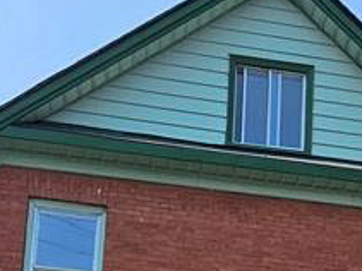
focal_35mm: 63
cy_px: 528
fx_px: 658
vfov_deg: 17.4
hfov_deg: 30.4
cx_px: 257
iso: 50
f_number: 2.2
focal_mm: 2.2
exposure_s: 1/1894
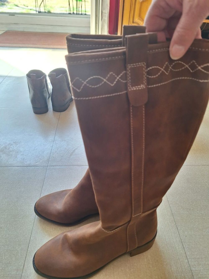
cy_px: 140
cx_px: 104
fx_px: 185
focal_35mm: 23
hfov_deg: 58.9
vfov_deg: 73.9
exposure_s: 1/143
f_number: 1.8
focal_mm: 5.54
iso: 40
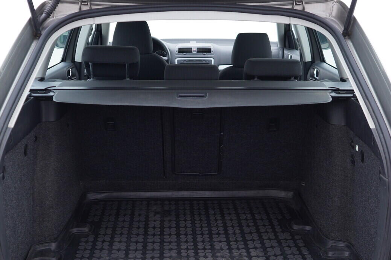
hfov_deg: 39.6
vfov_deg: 27.0
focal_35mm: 50
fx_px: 543
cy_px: 146
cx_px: 181
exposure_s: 1/40
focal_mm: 24
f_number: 2.8
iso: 200
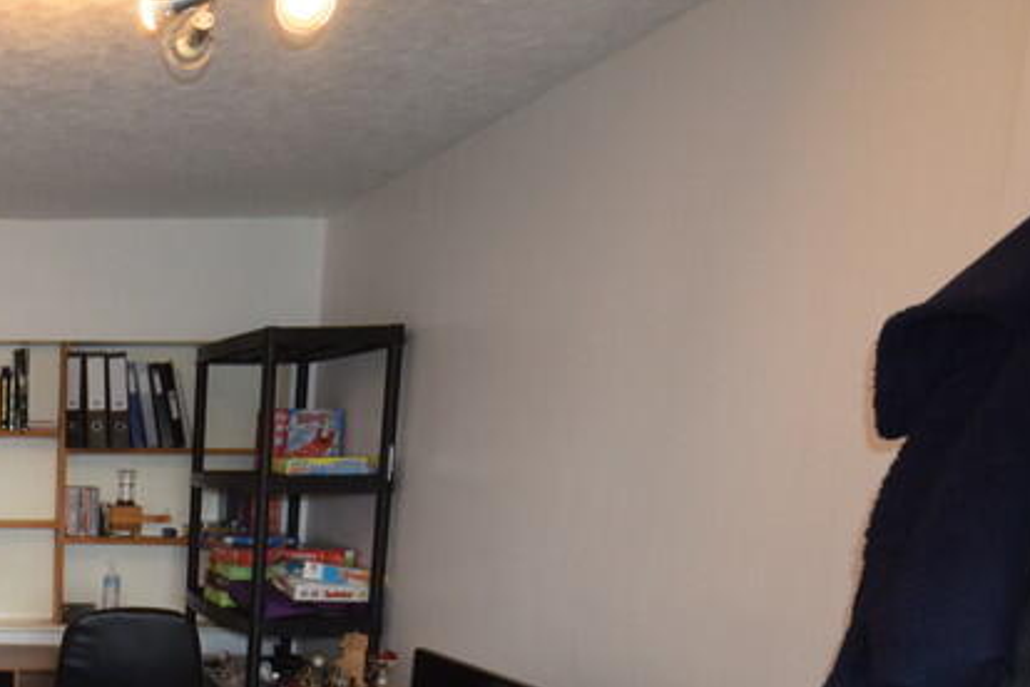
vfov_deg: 29.2
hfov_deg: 37.9
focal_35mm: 43
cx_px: -109
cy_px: 701
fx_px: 1219
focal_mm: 11.5
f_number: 4.2
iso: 800
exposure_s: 1/60
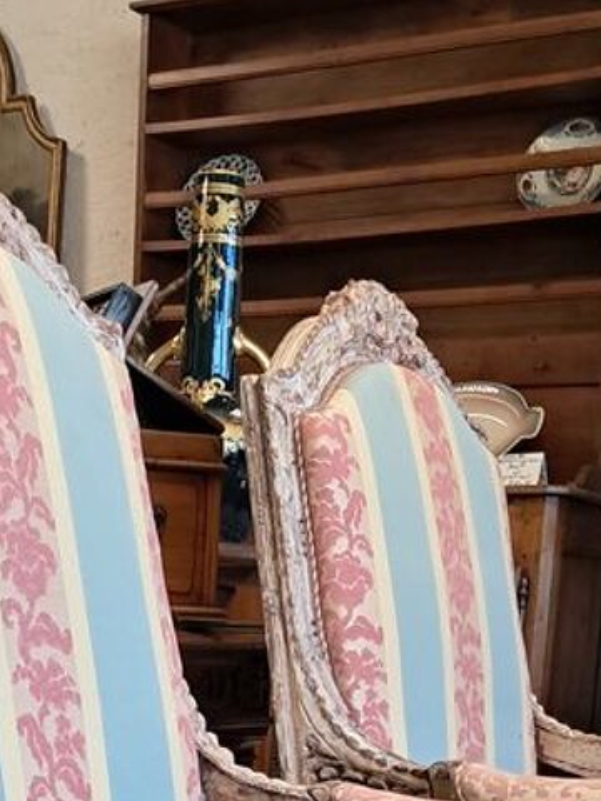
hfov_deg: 19.6
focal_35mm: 75
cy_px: 1086
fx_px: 1736
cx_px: 220
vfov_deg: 22.7
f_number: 1.8
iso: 160
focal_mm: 4
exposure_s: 1/50
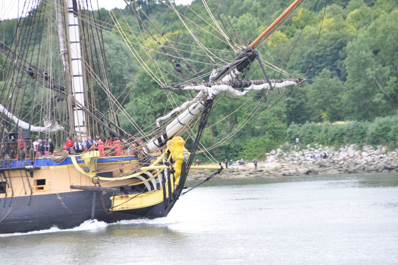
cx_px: 199
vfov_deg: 4.6
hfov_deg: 6.9
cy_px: 132
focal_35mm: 300
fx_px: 3312
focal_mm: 200
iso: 500
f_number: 7.1
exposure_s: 1/250
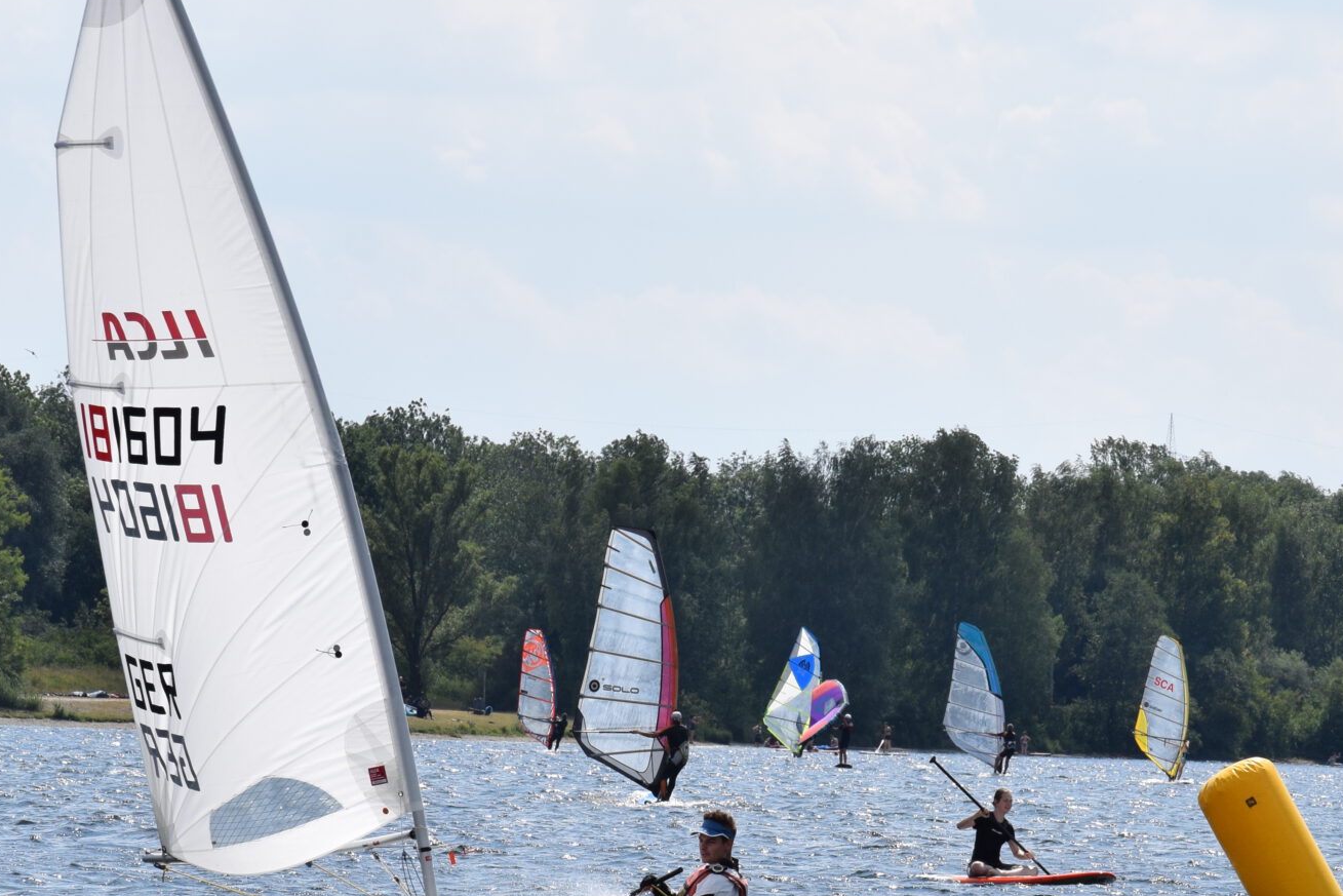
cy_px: 714
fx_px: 11490
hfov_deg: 6.7
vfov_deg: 4.5
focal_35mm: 308
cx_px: 682
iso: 200
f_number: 11
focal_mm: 105
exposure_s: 1/500
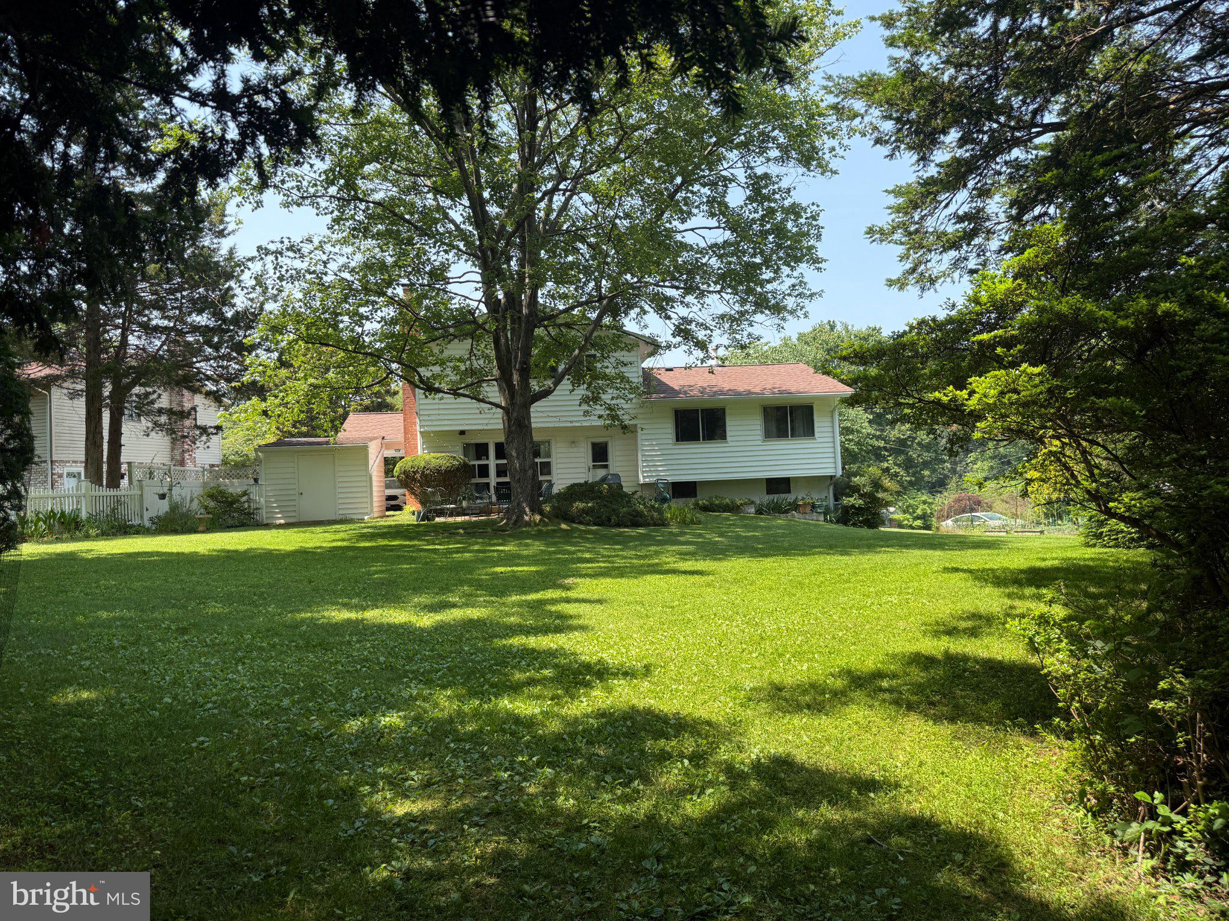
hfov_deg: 71.6
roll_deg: +1.7
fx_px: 852
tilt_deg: +2.5
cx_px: 614
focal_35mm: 24
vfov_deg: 56.8
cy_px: 460
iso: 100
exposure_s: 1/1437
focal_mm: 6.76
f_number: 1.78
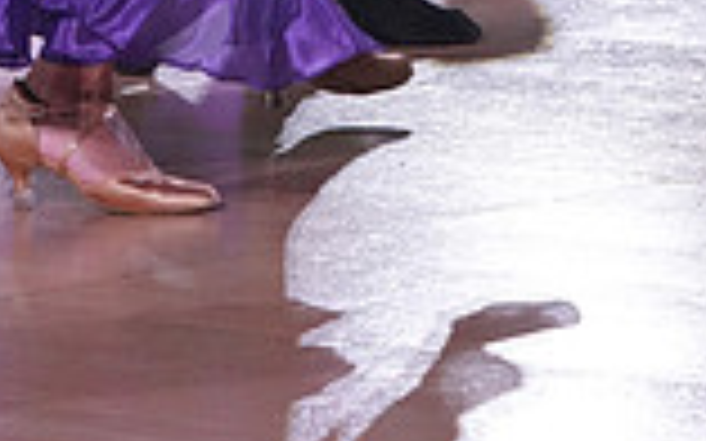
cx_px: 56
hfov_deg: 5.5
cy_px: -634
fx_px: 7309
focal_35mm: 380
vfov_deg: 3.4
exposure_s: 1/400
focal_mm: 101
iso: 5000
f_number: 7.1
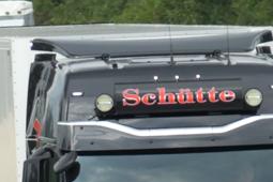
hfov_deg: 0.9
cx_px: 67
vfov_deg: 0.6
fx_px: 17349
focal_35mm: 2288
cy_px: 200
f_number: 5.6
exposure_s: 1/250
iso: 160
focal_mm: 125.5
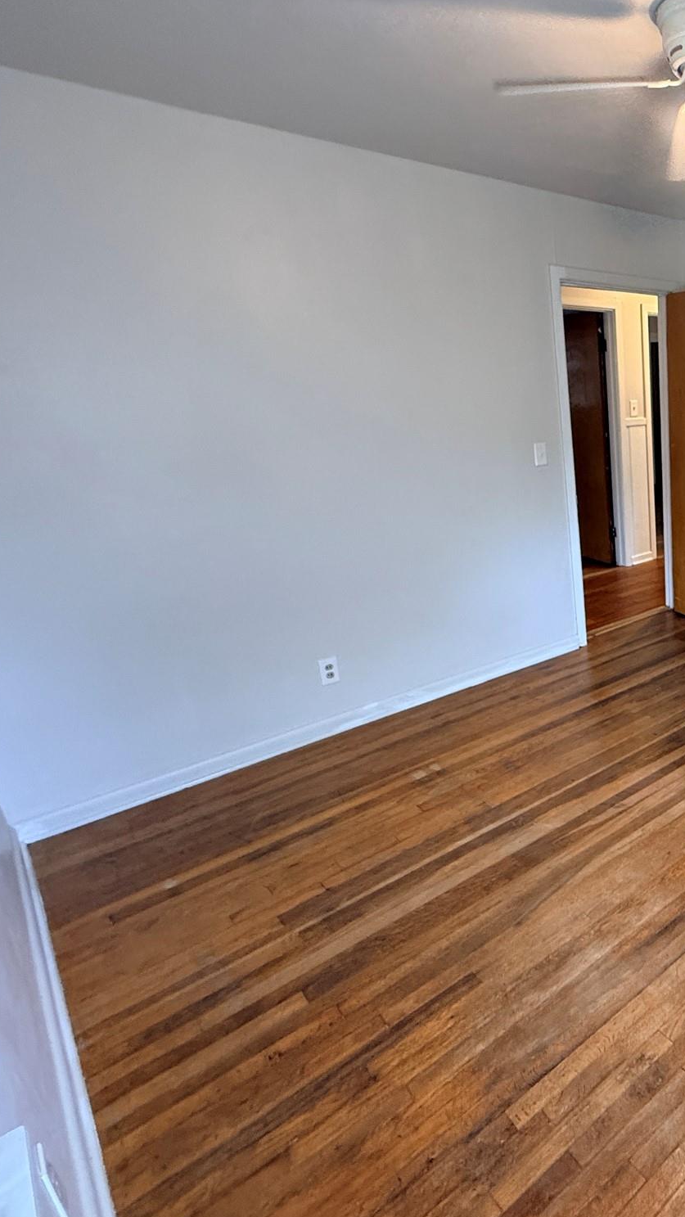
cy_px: 620
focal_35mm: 21
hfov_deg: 44.3
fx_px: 678
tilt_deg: -20.5
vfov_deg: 83.8
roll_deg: +0.2
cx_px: 708
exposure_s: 1/60
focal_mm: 2.22
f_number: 2.2
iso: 320
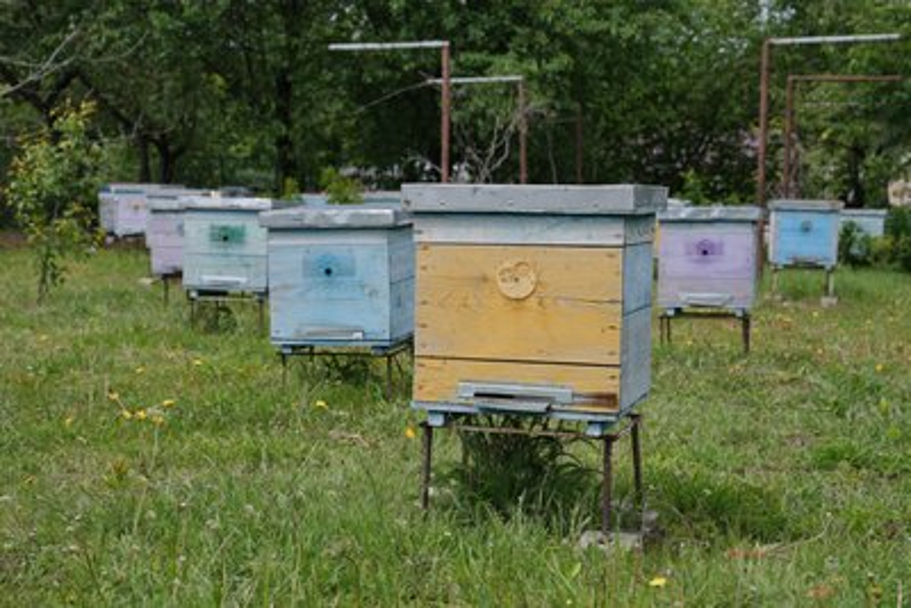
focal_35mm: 70
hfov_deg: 28.8
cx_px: 456
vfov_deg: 19.5
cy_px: 304
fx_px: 1772
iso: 160
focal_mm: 70
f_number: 7.1
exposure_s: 1/500
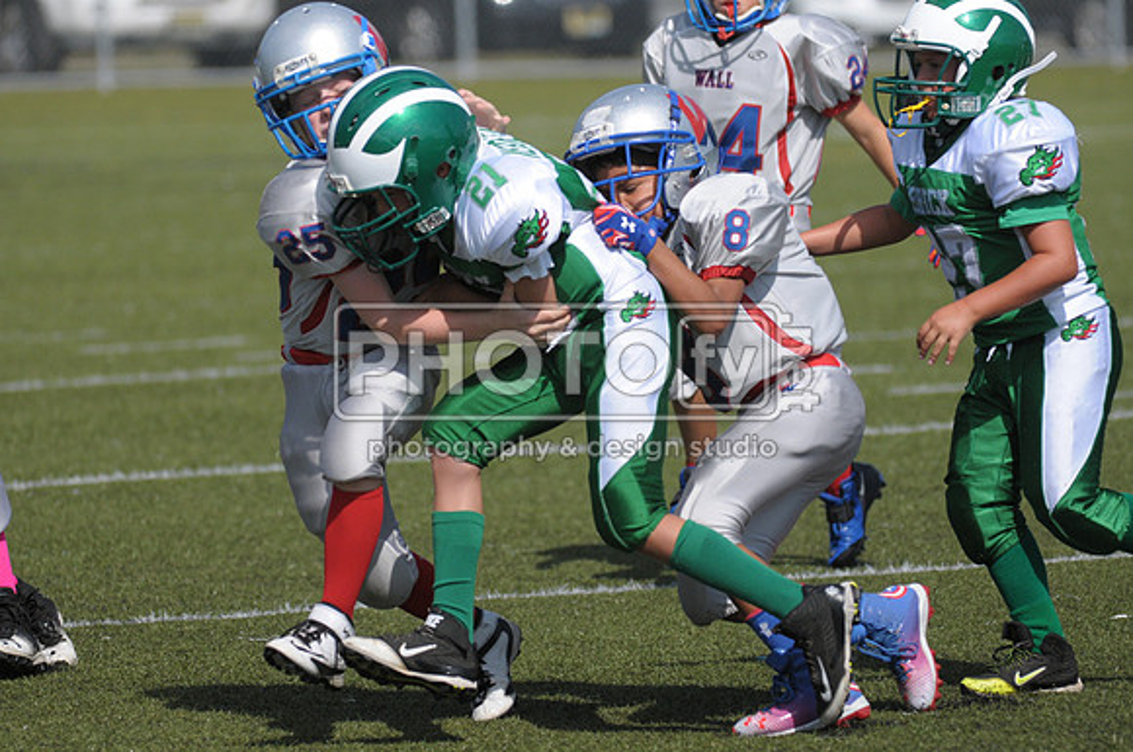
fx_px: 11314
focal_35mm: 360
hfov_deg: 5.7
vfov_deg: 3.8
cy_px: 376
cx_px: 566
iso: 640
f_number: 4
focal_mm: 240
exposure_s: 1/8000
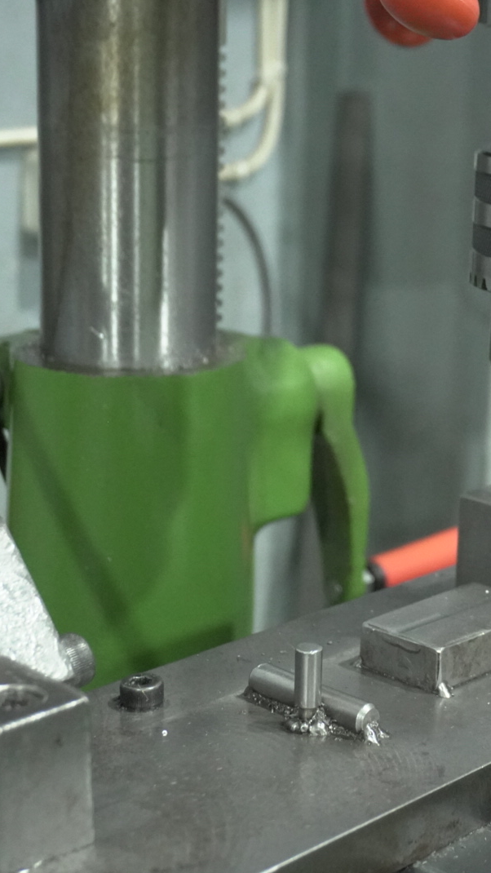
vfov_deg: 27.9
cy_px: 439
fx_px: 1759
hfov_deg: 15.5
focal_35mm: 76
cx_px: 544
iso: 5000
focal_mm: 32
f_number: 5
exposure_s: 1/50
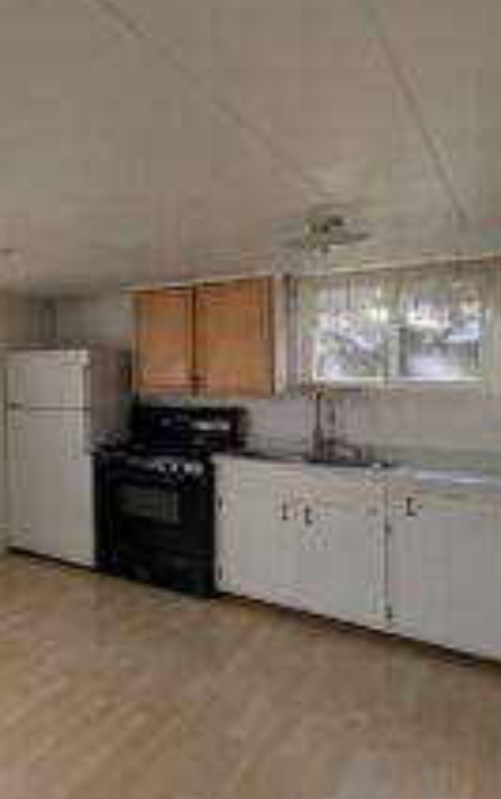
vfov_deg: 74.6
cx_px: -90
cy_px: 364
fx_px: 523
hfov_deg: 38.7
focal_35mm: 24
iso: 51
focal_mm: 2.02
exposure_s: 1/574
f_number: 1.7
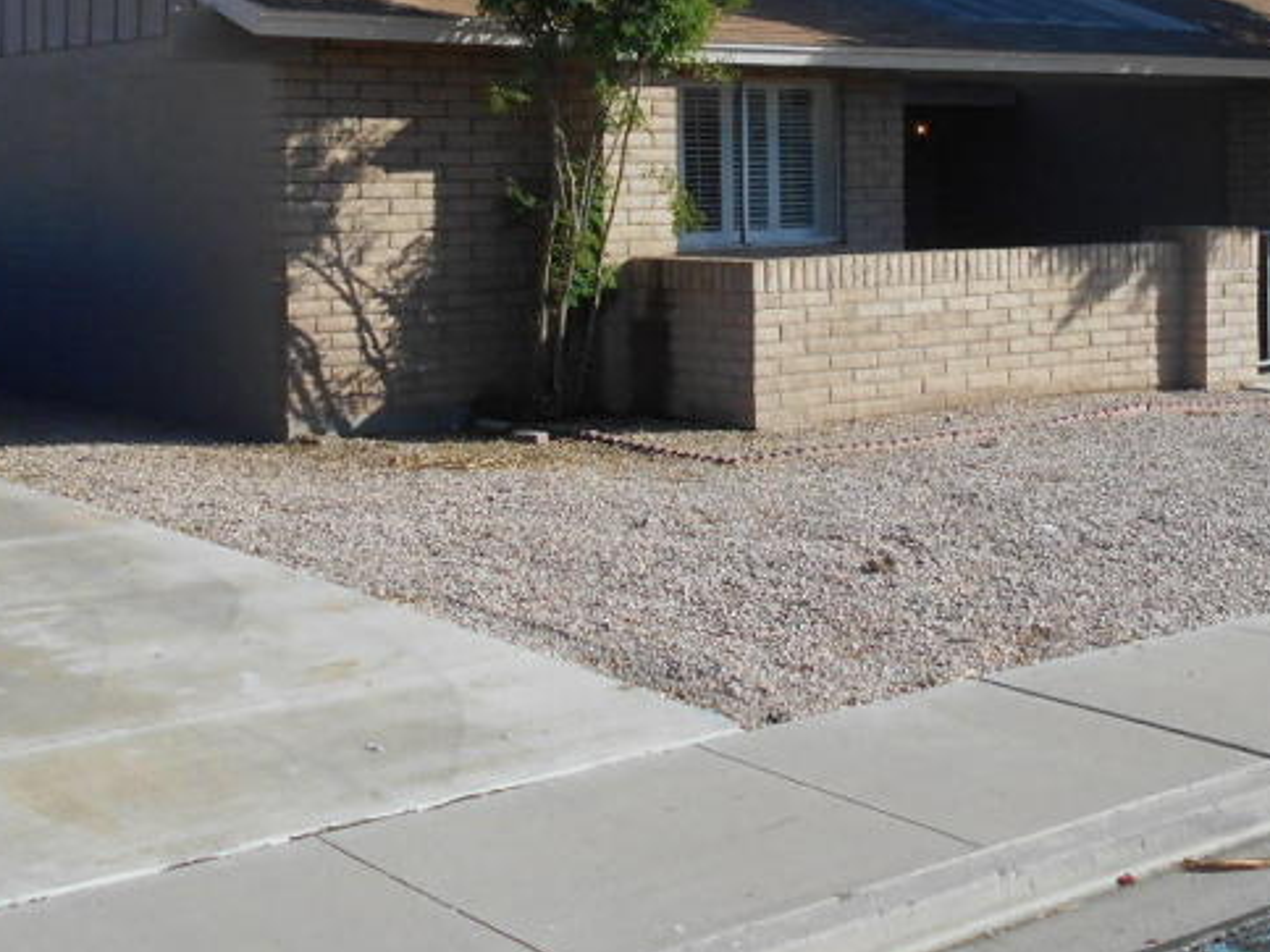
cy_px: 142
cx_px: 722
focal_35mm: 55
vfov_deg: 25.9
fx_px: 2018
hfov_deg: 34.9
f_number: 3.2
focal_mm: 4.6
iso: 80
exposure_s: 1/1000
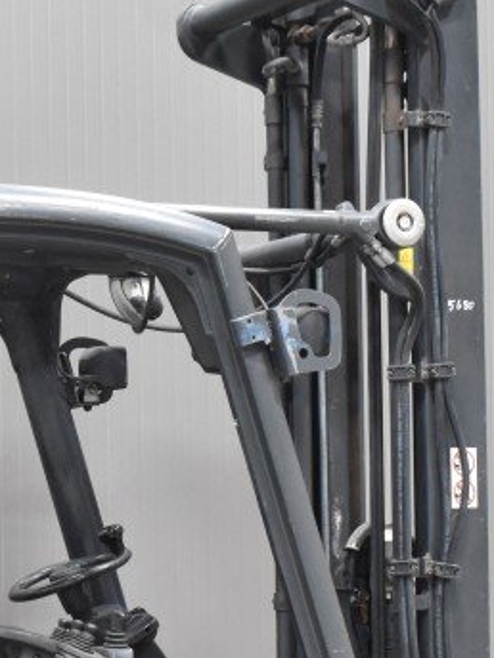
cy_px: 641
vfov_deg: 15.4
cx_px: -17
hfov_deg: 11.7
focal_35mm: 126
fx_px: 2391
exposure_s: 1/20
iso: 1600
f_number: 5
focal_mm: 25
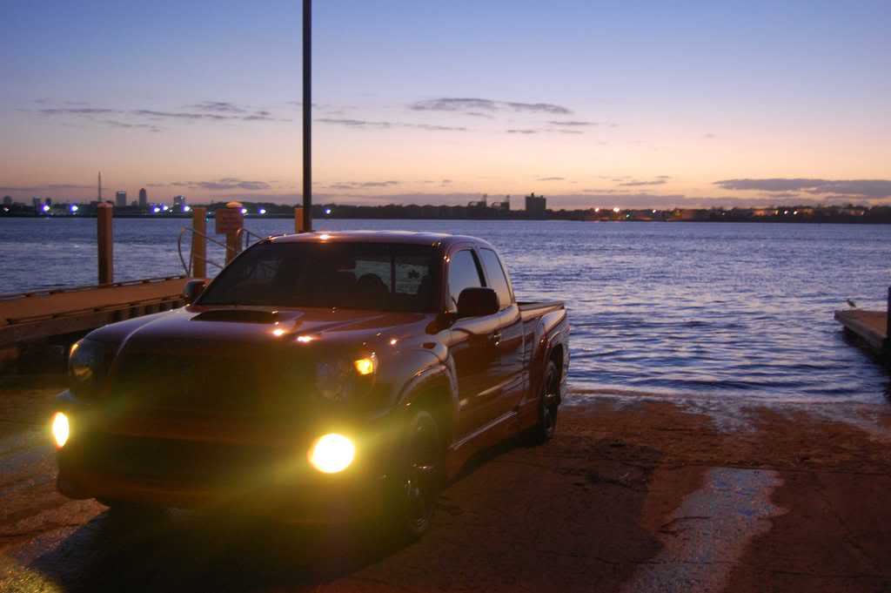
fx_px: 964
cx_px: 446
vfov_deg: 34.2
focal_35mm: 39
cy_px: 296
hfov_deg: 49.6
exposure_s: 1/13
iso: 800
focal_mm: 26
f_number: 4.2
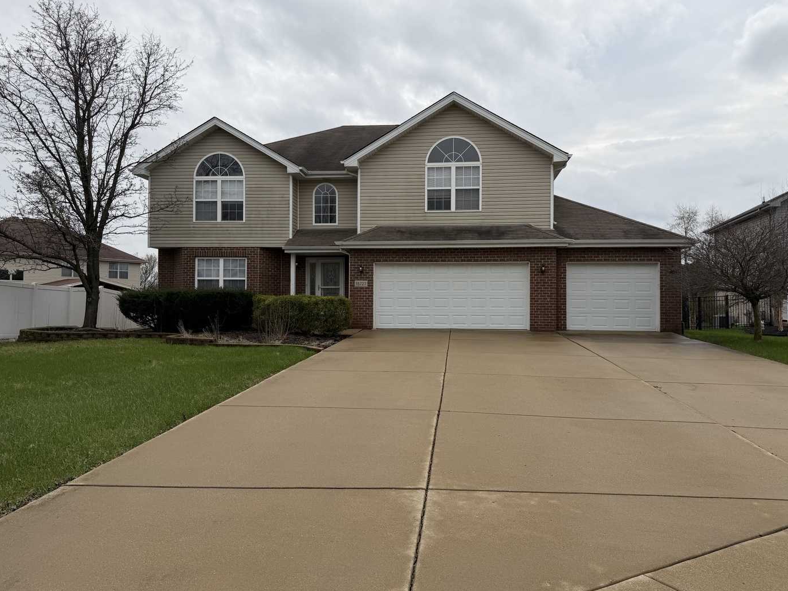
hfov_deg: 69.4
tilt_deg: +1.4
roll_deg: -0.2
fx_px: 569
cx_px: 408
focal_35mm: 25
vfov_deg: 54.9
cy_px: 290
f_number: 1.78
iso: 80
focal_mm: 6.76
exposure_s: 1/6711
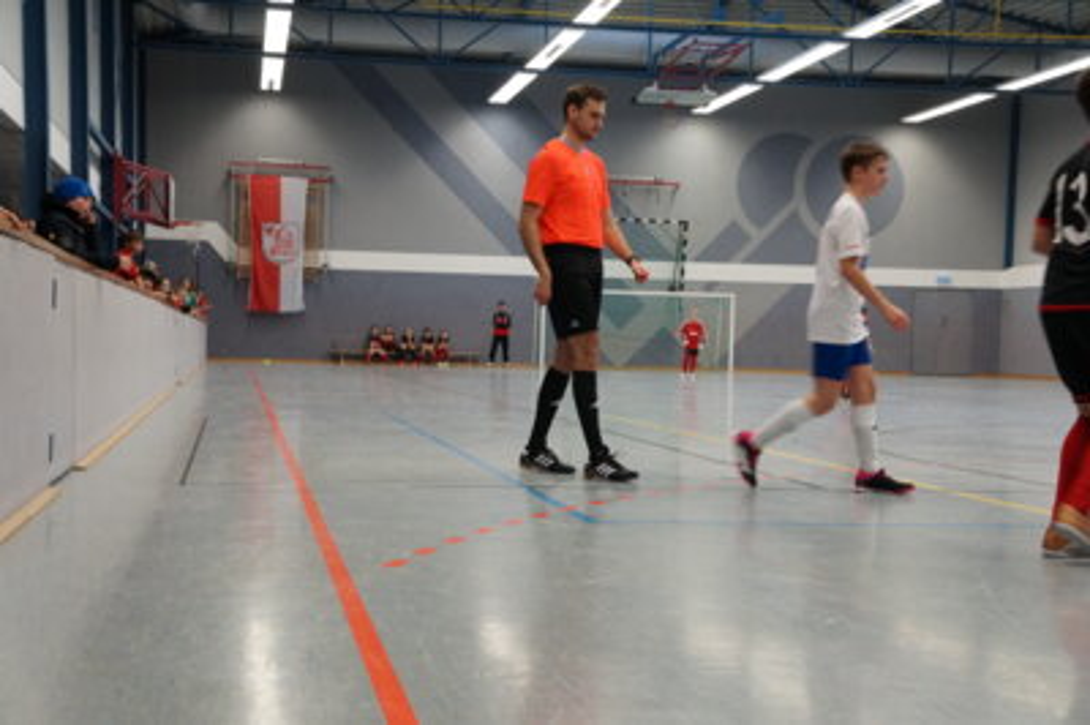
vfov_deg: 25.7
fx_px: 1588
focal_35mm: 52
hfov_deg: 37.9
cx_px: 545
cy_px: 362
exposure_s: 1/60
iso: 1250
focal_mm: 35
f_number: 7.1
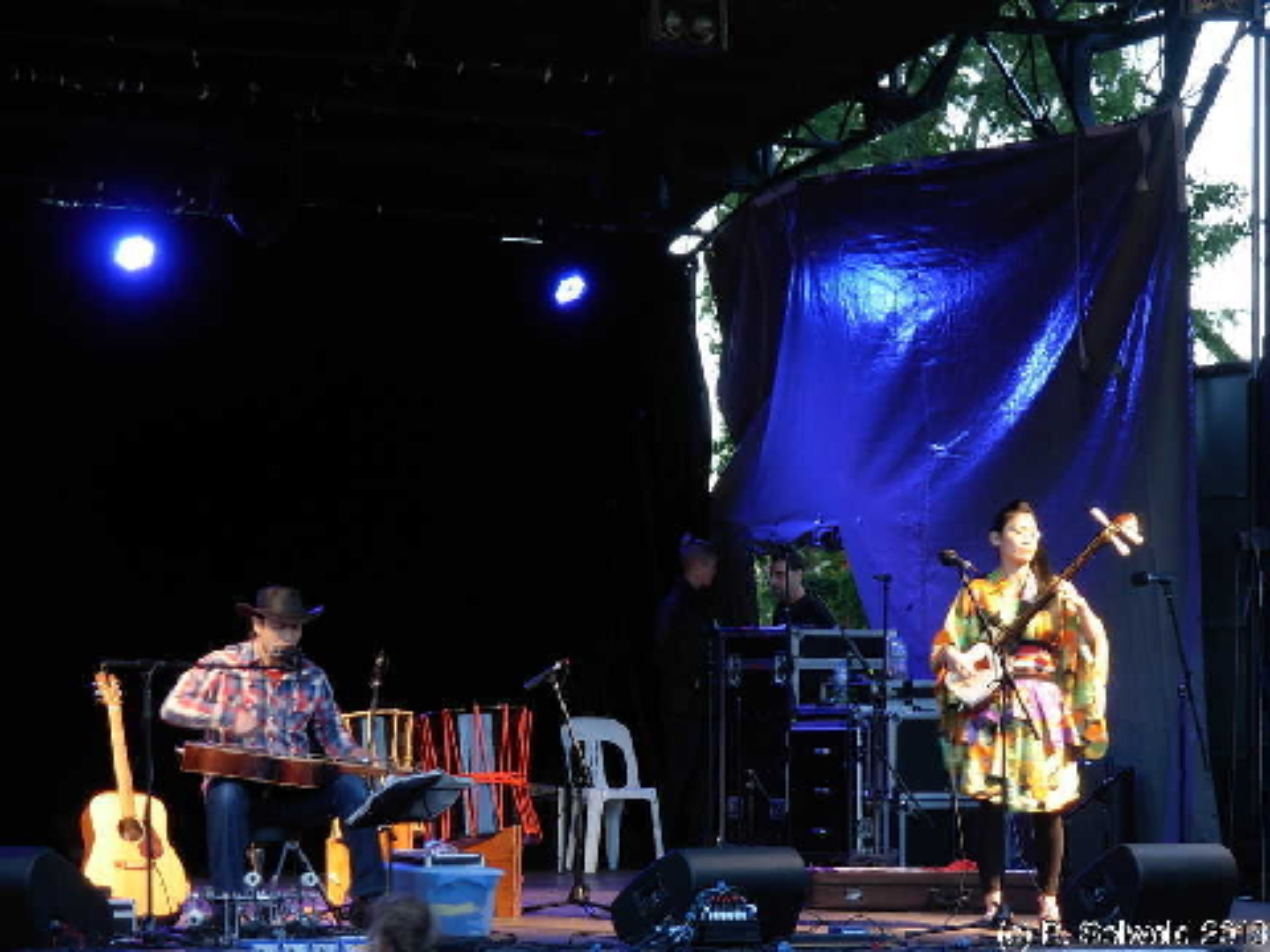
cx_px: 635
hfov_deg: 13.9
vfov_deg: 10.4
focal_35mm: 142
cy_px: 476
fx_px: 5210
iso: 79
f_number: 4.5
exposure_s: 1/13
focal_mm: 23.5
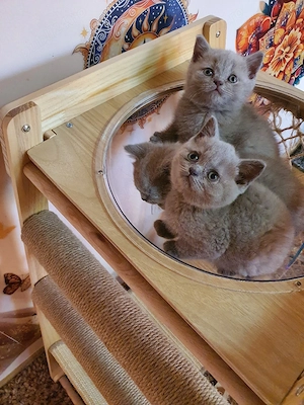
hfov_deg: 53.1
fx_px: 304
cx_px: 152
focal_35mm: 26
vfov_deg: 67.3
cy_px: 202
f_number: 2.4
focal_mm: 4.3
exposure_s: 1/50
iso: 640
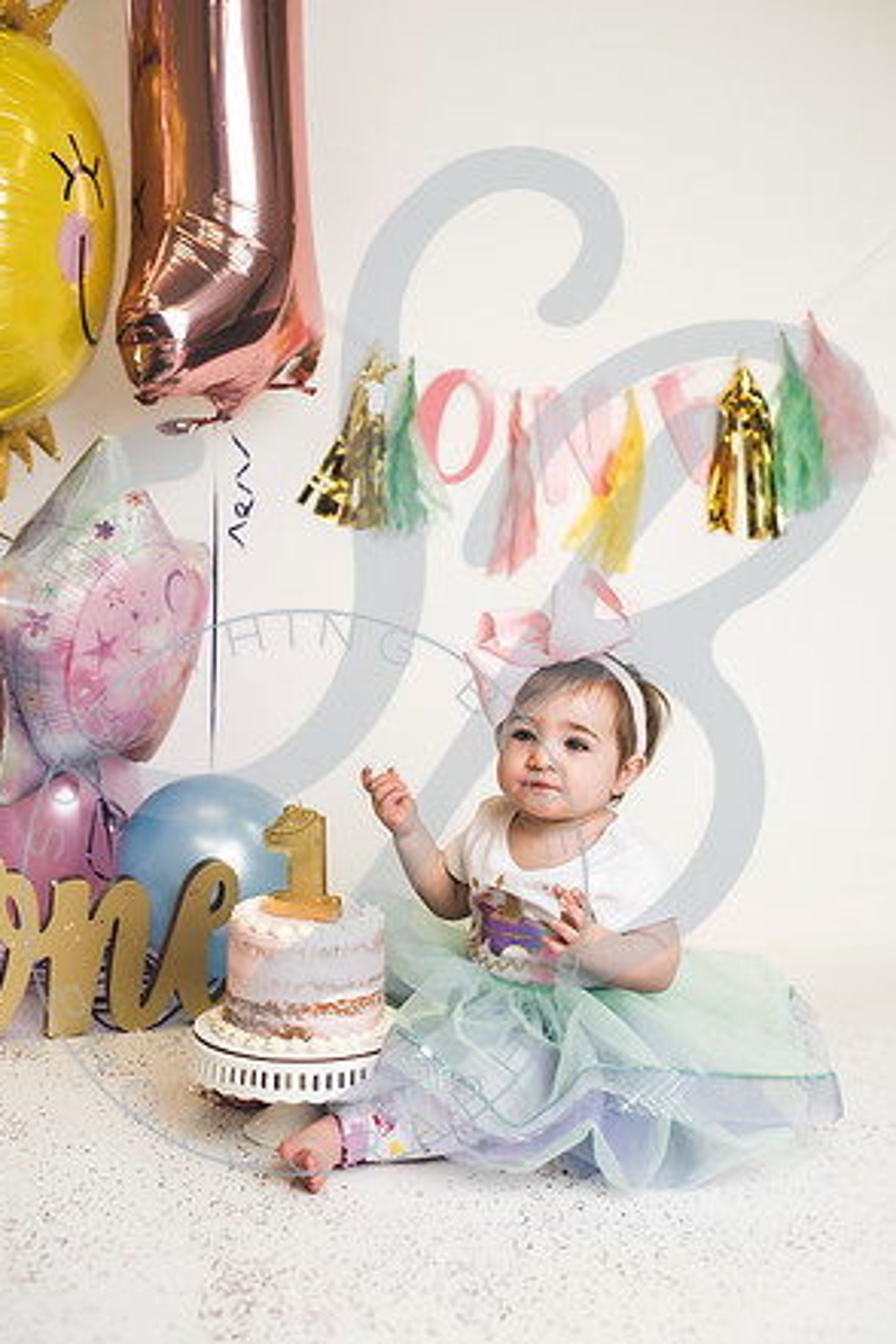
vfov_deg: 38.9
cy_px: 661
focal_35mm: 51
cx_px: 442
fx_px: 1904
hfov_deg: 26.5
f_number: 2.8
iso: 200
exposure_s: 1/160
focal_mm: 50
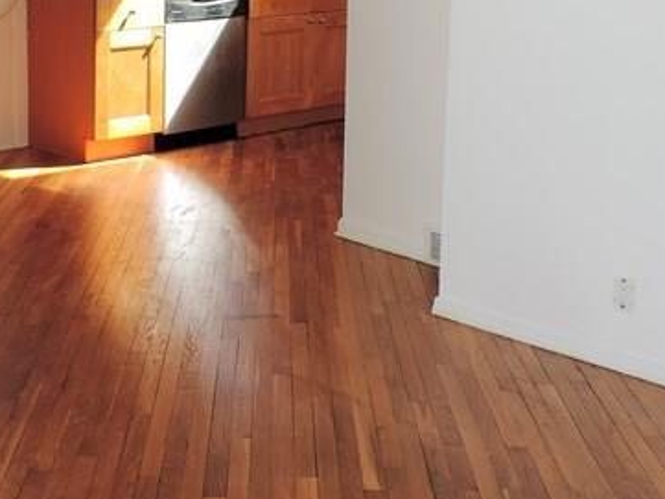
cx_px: 186
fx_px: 1307
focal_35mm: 68
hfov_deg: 28.2
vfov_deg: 21.2
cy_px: 55
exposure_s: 1/80
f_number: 3
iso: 80
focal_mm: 4.3
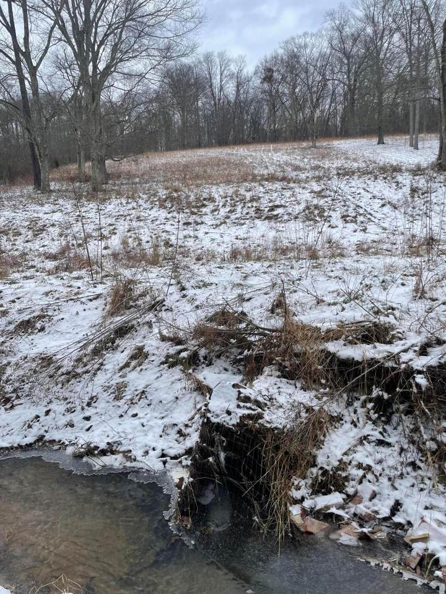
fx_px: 447
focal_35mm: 26
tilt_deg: -8.2
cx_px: 223
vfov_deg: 67.3
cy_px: 297
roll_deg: +3.1
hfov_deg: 53.1
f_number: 1.6
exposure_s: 1/932
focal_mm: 4.2
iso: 32
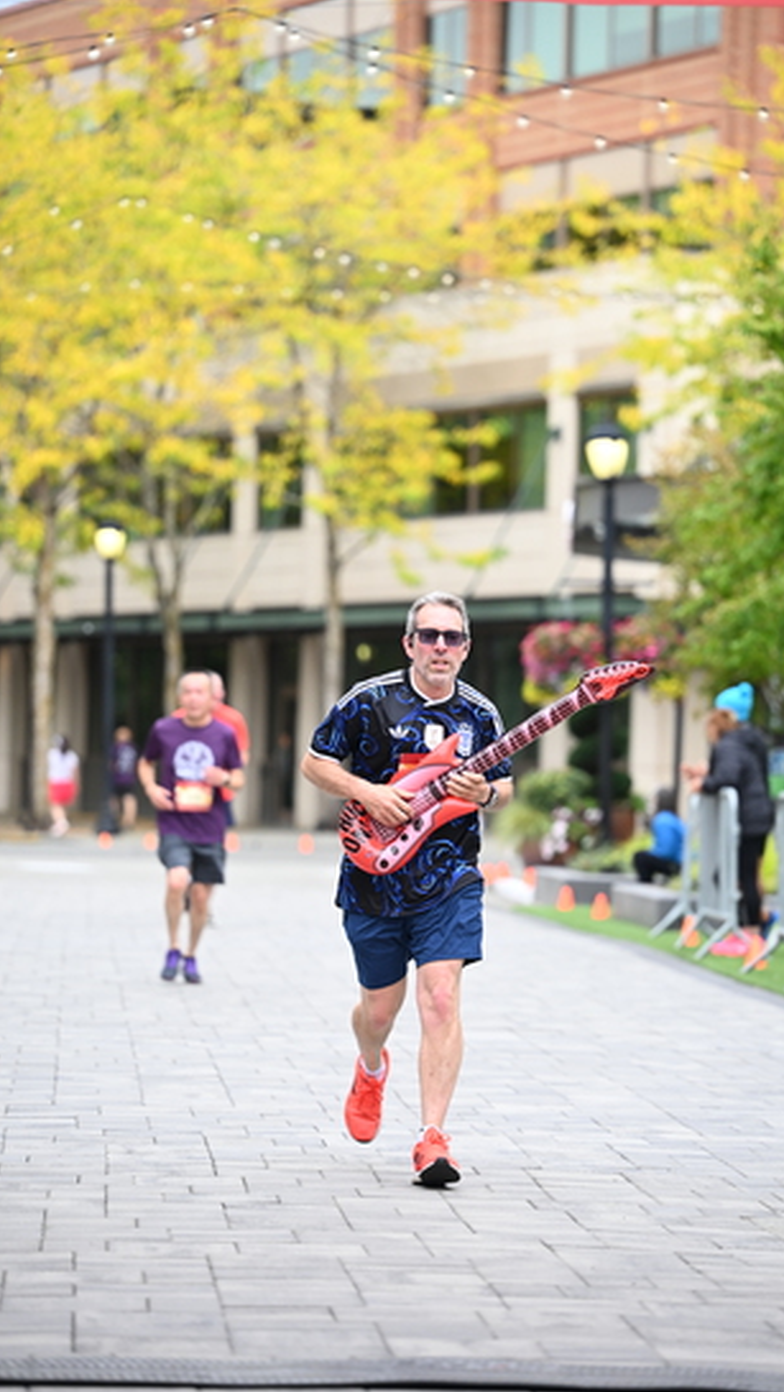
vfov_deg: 14.5
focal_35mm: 148
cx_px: 410
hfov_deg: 8.2
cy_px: 697
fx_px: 5464
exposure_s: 1/1600
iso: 640
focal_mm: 140
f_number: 2.8
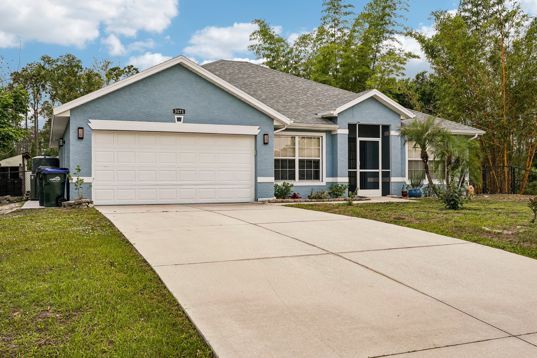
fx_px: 537
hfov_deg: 53.1
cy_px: 175
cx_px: 273
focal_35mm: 36
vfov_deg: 36.9
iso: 400
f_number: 8
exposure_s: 1/640
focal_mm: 35
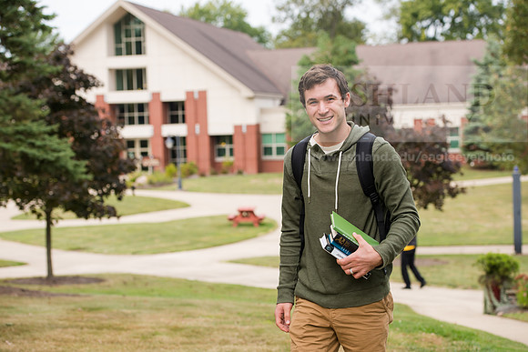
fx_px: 1174
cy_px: 176
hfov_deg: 25.4
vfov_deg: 17.1
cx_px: 264
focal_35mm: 80
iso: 250
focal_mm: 80
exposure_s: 1/400
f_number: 5
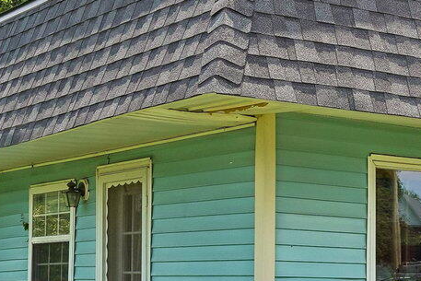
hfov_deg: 18.2
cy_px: 284
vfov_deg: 12.8
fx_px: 1231
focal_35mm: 105
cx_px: 537
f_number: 8
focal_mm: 23.5
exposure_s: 1/320
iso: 100
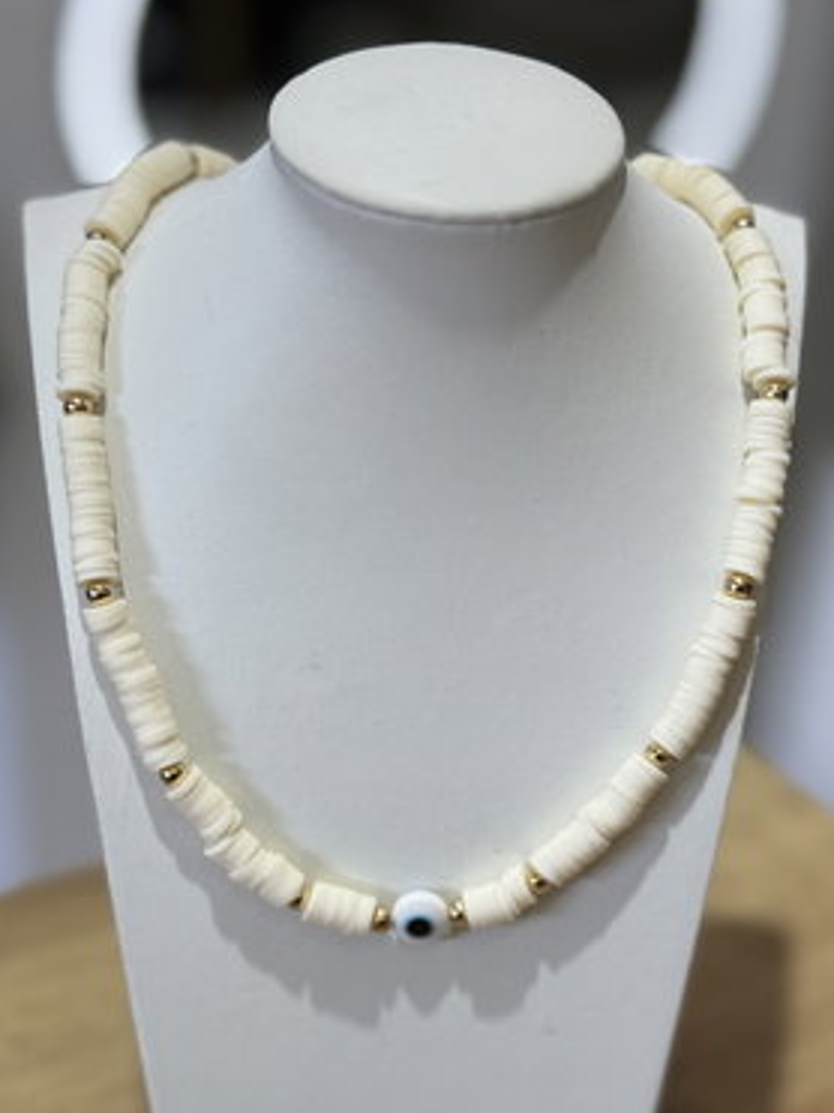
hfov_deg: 21.3
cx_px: 444
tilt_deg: -29.6
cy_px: 664
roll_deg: -2.0
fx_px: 2218
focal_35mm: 69
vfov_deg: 28.1
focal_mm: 6.76
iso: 50
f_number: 1.78
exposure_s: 1/124
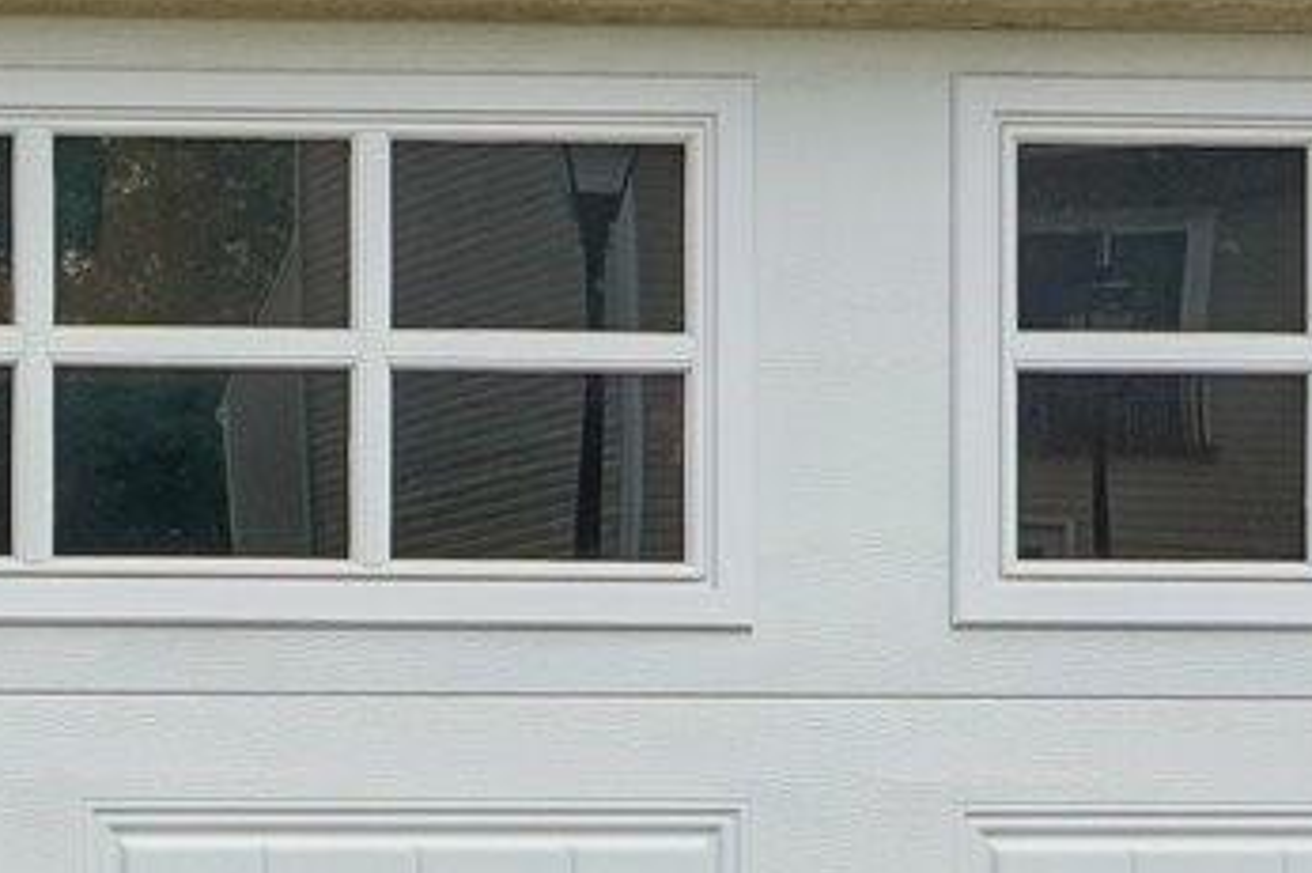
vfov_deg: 7.7
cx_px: -1055
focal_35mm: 177
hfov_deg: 10.9
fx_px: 6447
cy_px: 928
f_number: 8
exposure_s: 1/125
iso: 100
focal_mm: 20
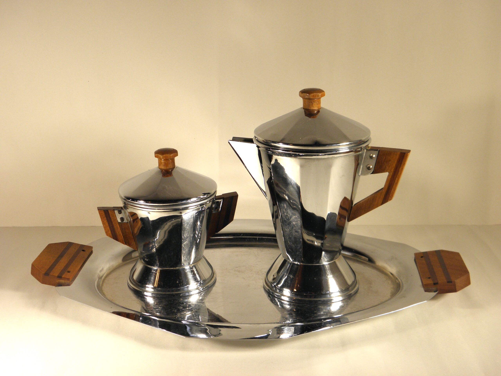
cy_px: 188
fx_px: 724
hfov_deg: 38.2
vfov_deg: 29.1
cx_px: 250
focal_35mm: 50
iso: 100
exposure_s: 1/50
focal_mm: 9.1
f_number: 4
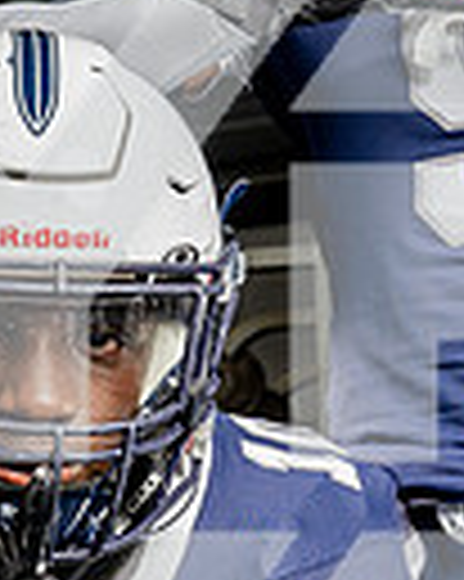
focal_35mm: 169
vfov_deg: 11.4
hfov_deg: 9.1
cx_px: 188
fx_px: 2904
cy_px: 206
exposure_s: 1/250
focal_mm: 33
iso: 250
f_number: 5.6
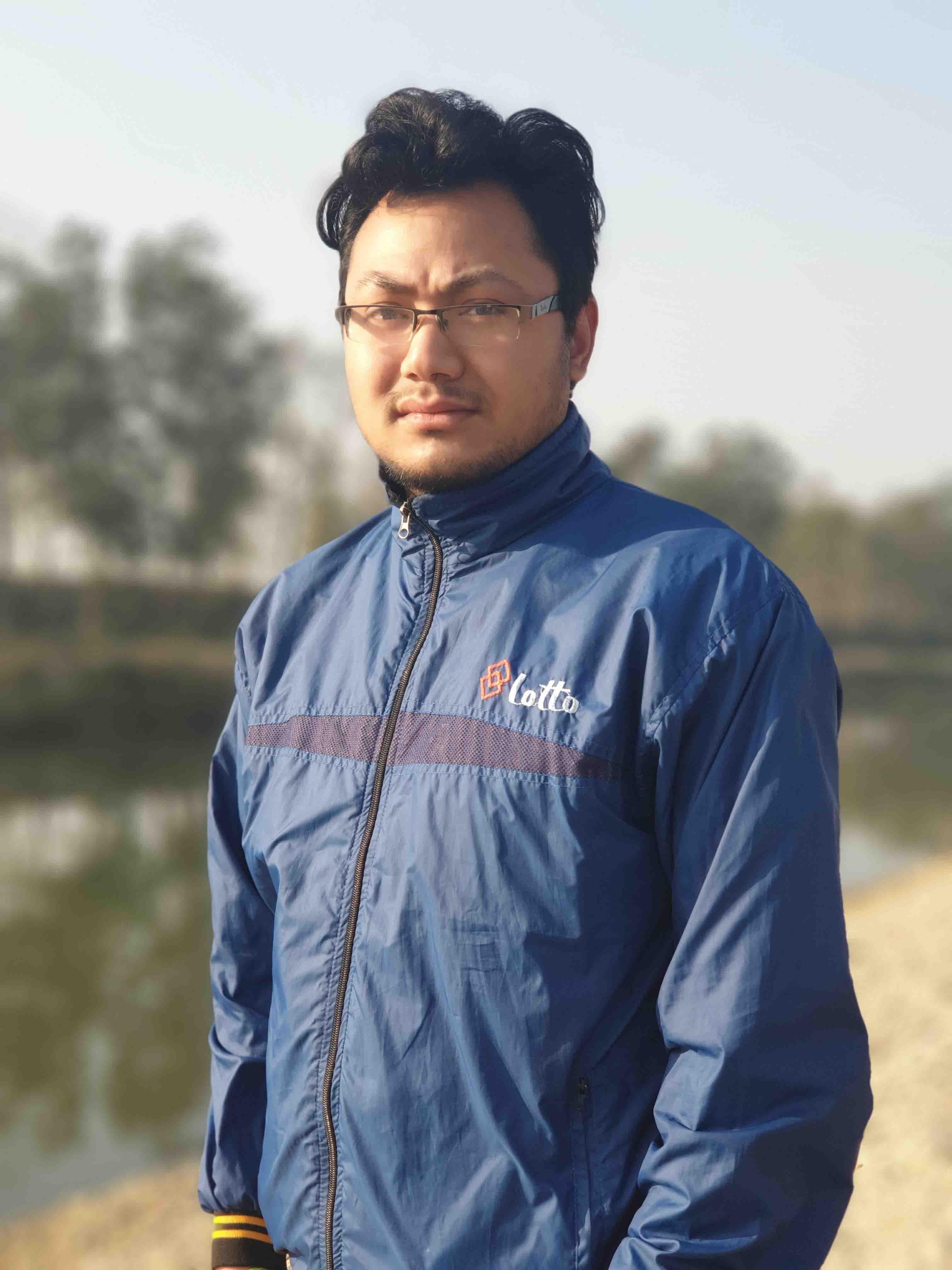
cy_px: 635
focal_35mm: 52
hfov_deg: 28.0
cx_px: 476
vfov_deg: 36.8
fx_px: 1907
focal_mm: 6
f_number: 2.4
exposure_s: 1/313
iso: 25
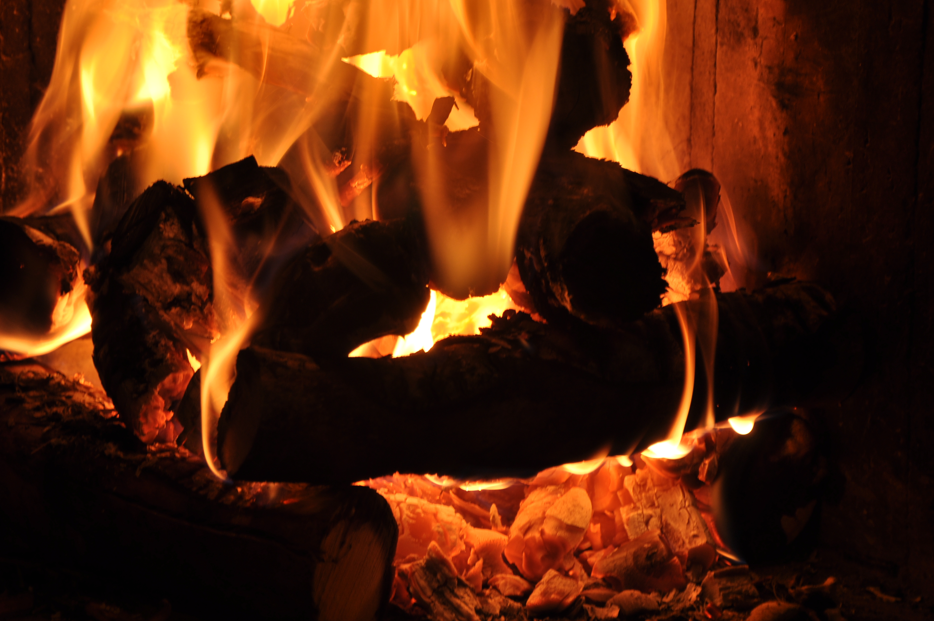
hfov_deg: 10.0
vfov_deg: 6.6
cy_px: 240
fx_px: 5355
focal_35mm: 207
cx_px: 408
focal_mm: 105
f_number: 5.6
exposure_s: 1/13
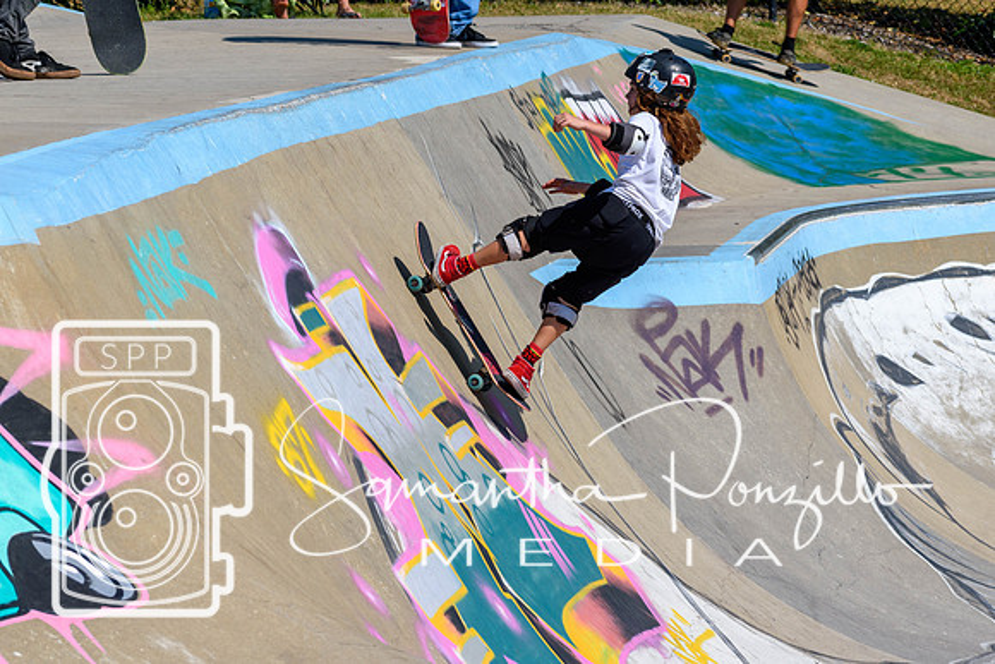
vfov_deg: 8.2
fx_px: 4644
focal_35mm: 168
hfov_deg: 12.2
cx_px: 498
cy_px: 332
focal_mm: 112
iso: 200
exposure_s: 1/1000
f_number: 8
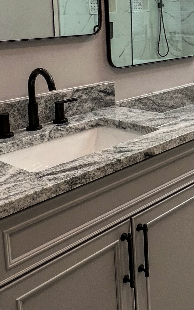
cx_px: 244
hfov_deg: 24.4
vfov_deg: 40.5
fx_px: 397
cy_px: 54
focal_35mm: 47
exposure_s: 1/120
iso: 50
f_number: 1.8
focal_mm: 1.57
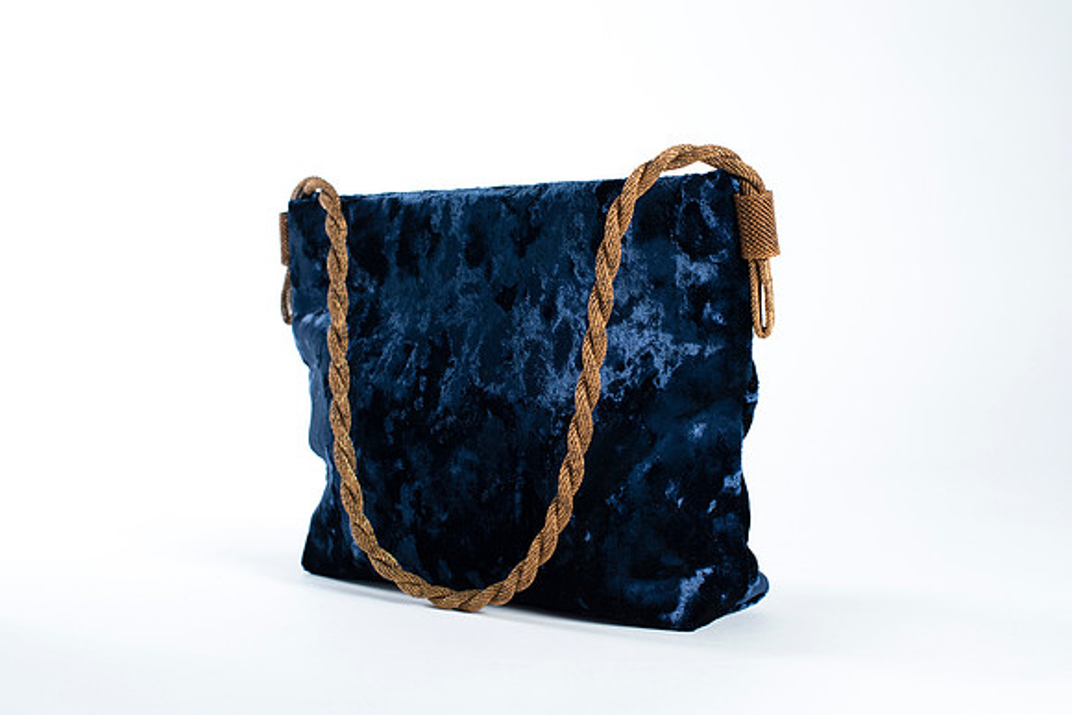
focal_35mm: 50
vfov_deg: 27.0
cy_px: 358
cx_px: 536
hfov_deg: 39.6
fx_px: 1489
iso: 200
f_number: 6.3
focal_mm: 50
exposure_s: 1/200
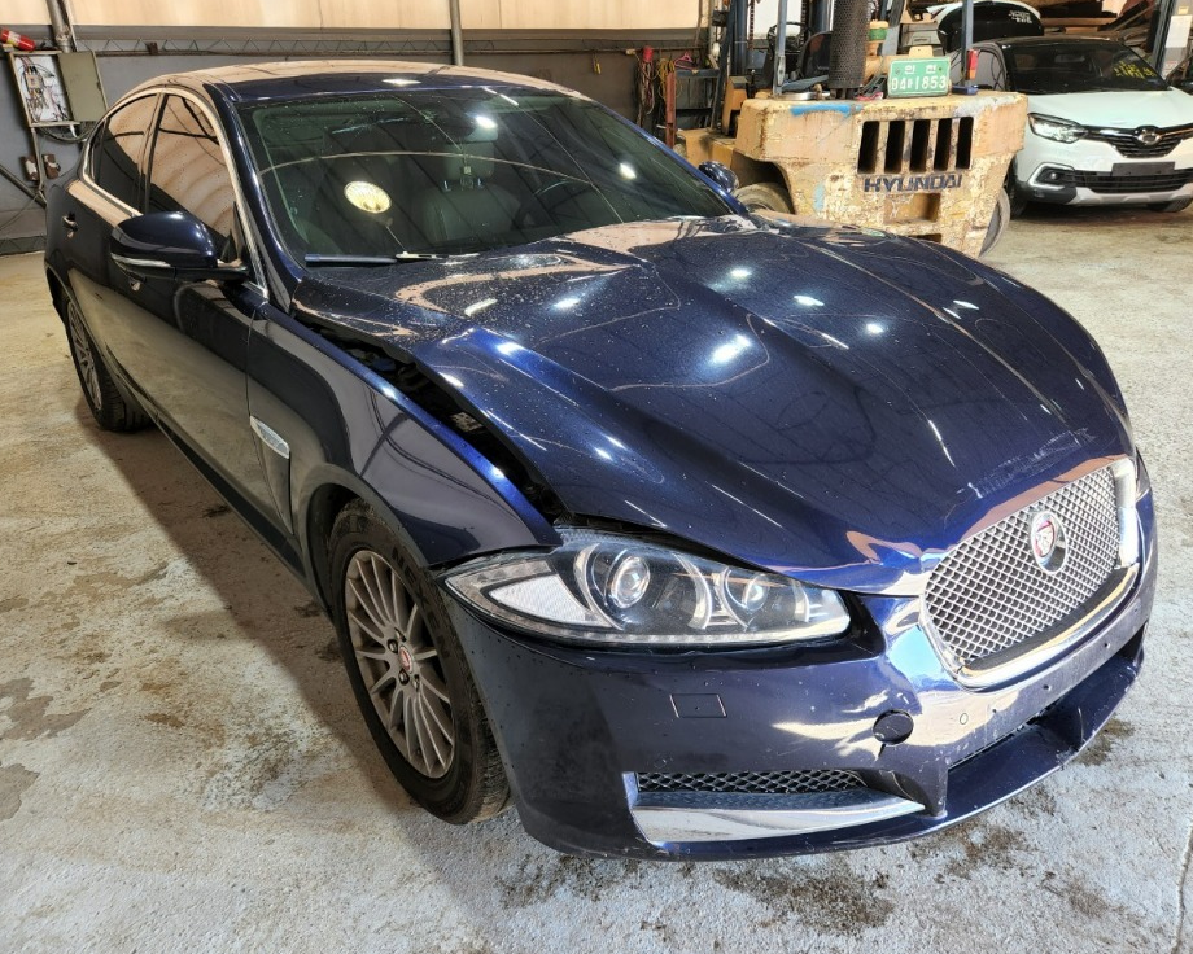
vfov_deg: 56.8
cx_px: 602
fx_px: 883
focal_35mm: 25
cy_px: 471
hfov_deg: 68.1
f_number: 1.8
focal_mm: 5.4
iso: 80
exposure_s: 1/120
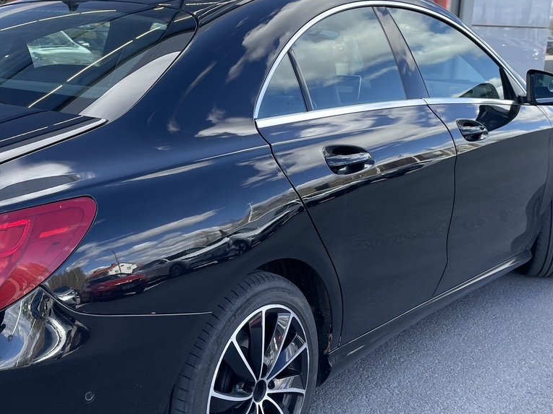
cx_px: 167
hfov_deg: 38.3
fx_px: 783
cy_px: 248
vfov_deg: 29.6
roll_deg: +2.8
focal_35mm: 49
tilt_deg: -14.5
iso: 32
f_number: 1.6
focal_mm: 4.2
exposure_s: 1/479
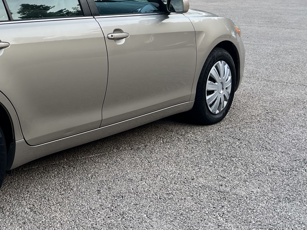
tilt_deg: -8.2
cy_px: 30
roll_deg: -0.1
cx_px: -34
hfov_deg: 27.6
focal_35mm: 64
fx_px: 568
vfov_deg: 22.5
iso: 40
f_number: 1.5
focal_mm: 5.7
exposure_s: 1/121
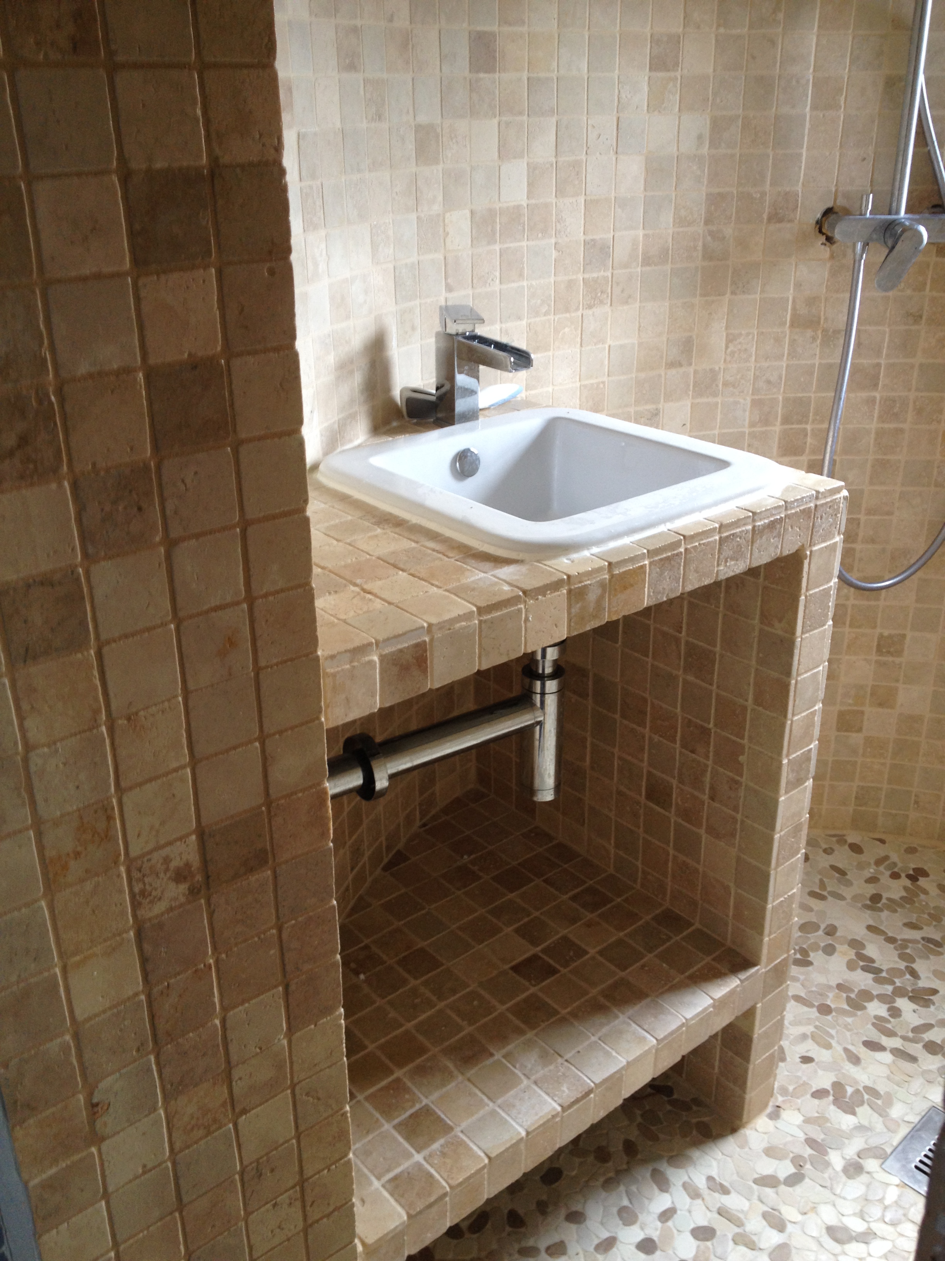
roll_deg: +0.6
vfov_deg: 52.6
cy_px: 630
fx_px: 1274
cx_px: 472
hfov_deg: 40.7
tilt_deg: -26.6
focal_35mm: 35
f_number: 2.4
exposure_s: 1/20
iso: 64
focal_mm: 4.28
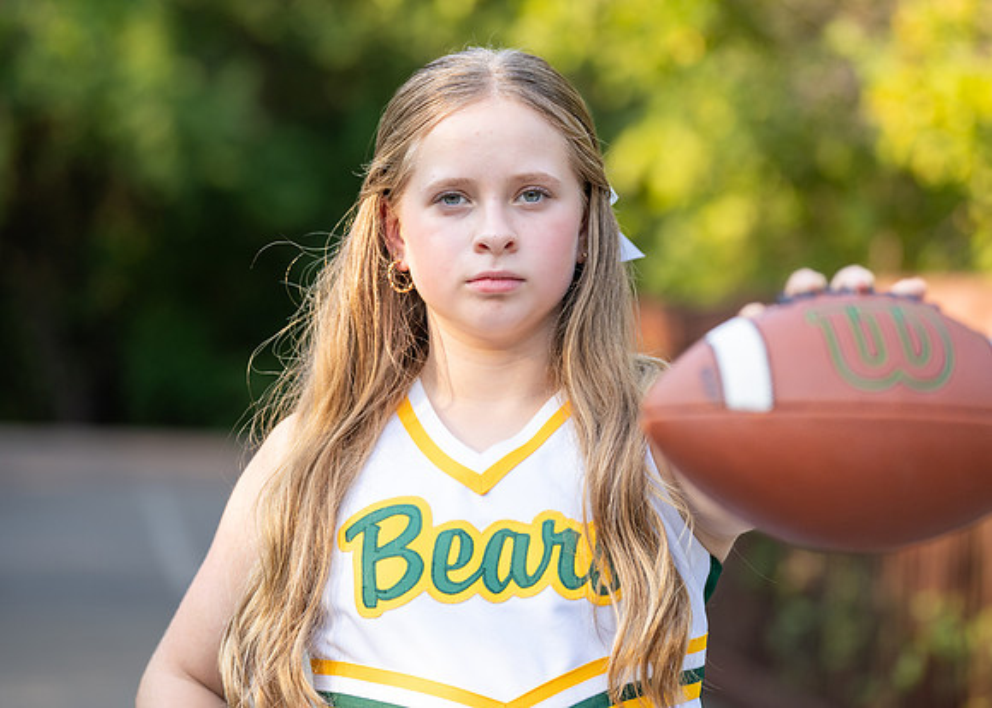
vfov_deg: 11.4
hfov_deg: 16.0
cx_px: 524
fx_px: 3536
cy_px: 312
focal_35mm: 126
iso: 320
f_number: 2.8
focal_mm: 105
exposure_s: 1/800
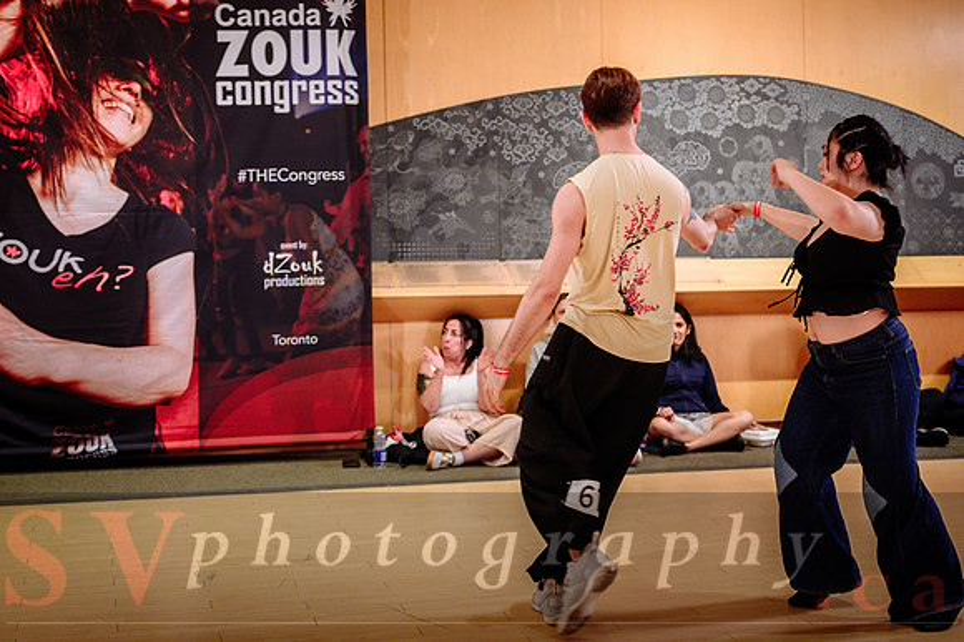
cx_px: 531
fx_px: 1506
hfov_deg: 35.5
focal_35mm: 56
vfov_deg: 24.0
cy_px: 315
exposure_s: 1/320
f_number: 2
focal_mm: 34
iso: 1250
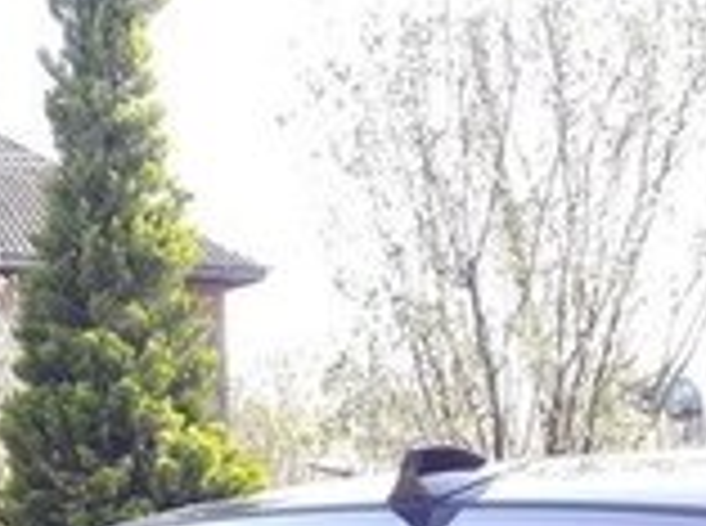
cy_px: 1090
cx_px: 477
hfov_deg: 16.7
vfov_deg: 11.2
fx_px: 2401
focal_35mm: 118
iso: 40
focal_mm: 3.7
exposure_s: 1/192
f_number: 1.9
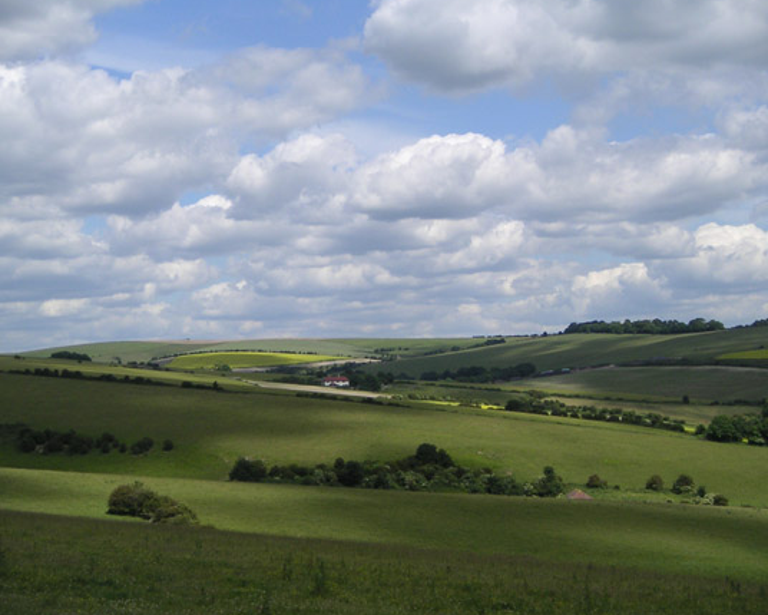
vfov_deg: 21.6
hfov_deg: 26.8
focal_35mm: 71
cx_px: 363
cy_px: 294
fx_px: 1614
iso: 50
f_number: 6.7
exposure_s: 1/250
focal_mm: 9.3
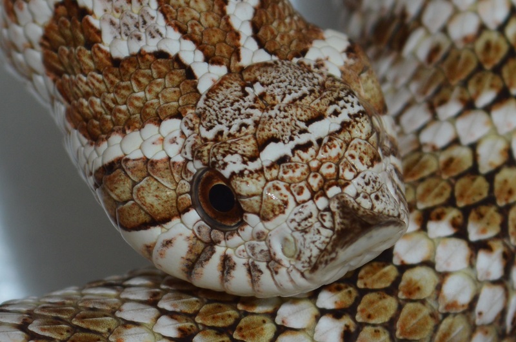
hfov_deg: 24.7
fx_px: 1181
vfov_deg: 16.5
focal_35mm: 82
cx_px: 258
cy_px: 171
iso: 100
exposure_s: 1/60
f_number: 8
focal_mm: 55
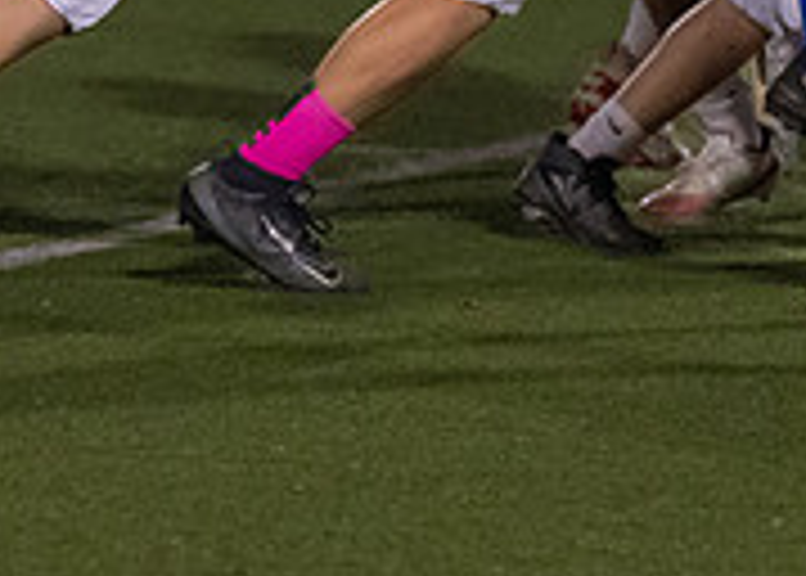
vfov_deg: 2.5
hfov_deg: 3.5
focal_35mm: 575
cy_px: -394
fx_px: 13167
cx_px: 699
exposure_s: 1/1000
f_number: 2.8
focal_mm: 103
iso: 3200
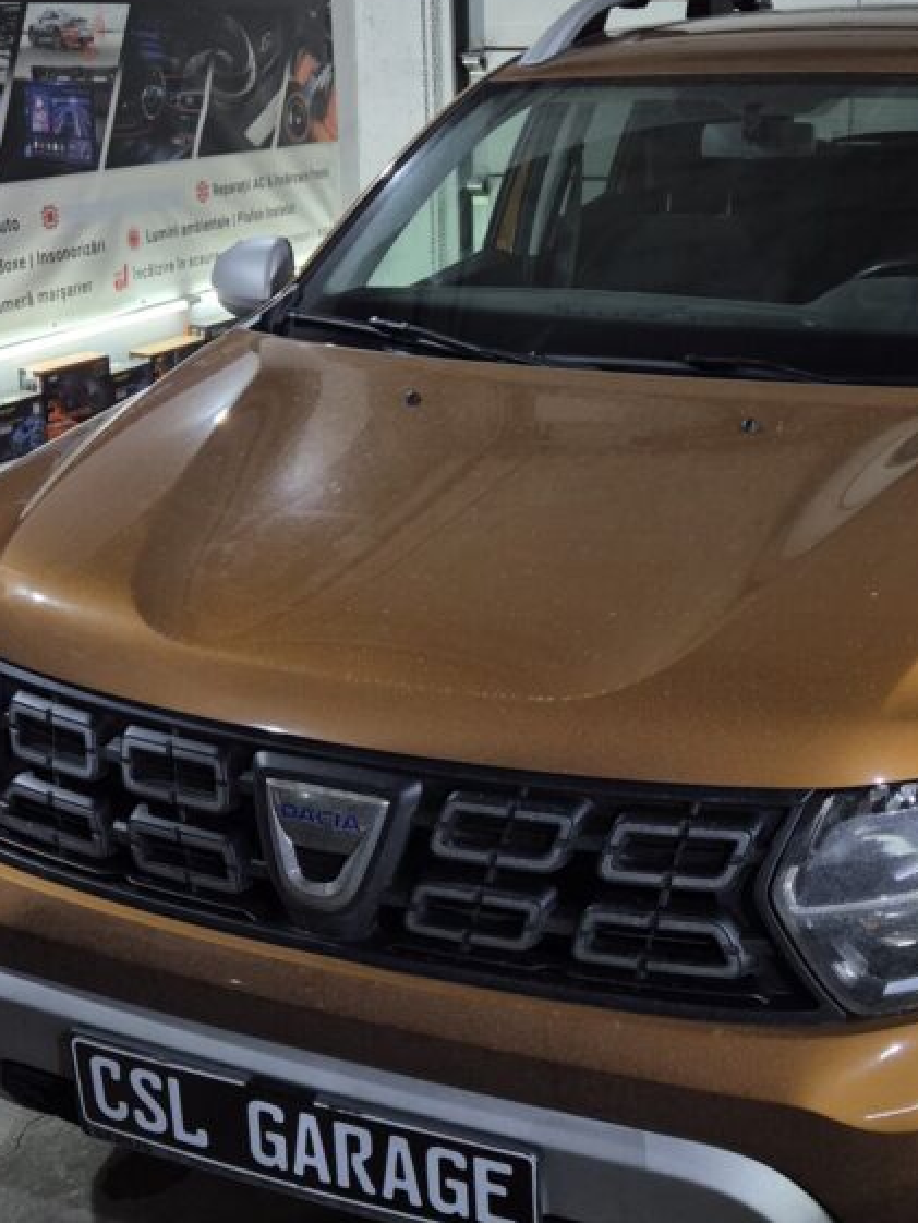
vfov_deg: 44.8
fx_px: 1485
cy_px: 630
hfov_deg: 34.3
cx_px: 532
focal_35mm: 42
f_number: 1.8
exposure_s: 1/100
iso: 80
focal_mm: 5.4
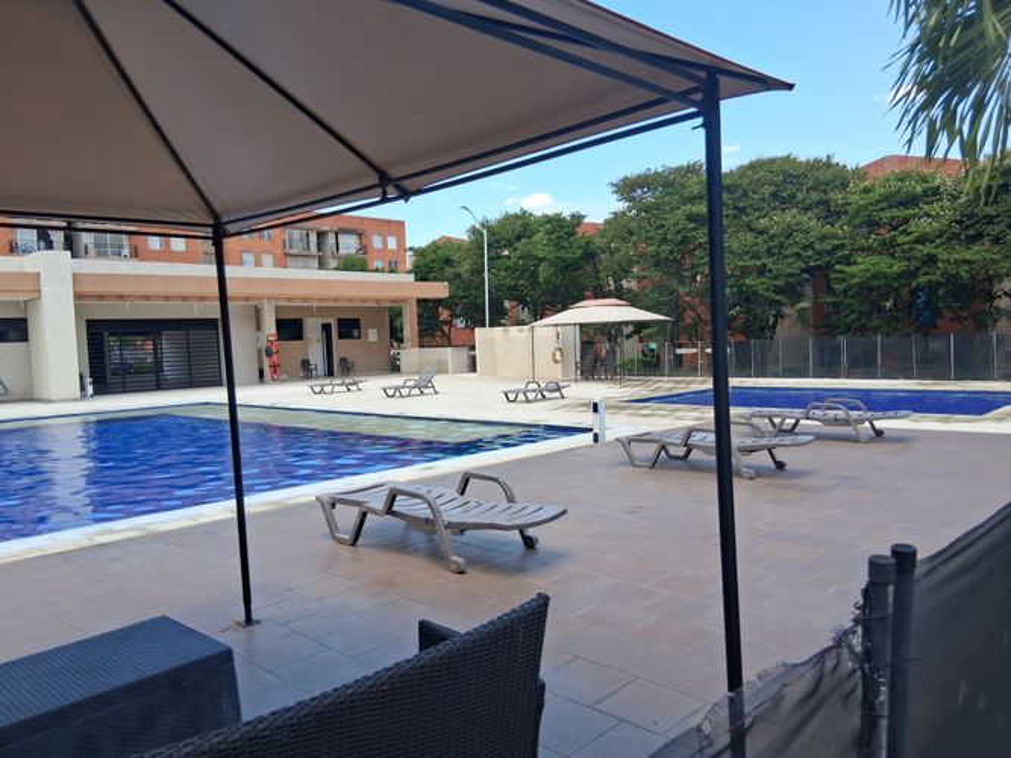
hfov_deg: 67.3
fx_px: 759
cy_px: 379
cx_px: 506
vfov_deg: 53.0
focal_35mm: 26
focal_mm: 3.98
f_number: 1.8
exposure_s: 1/302
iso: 25
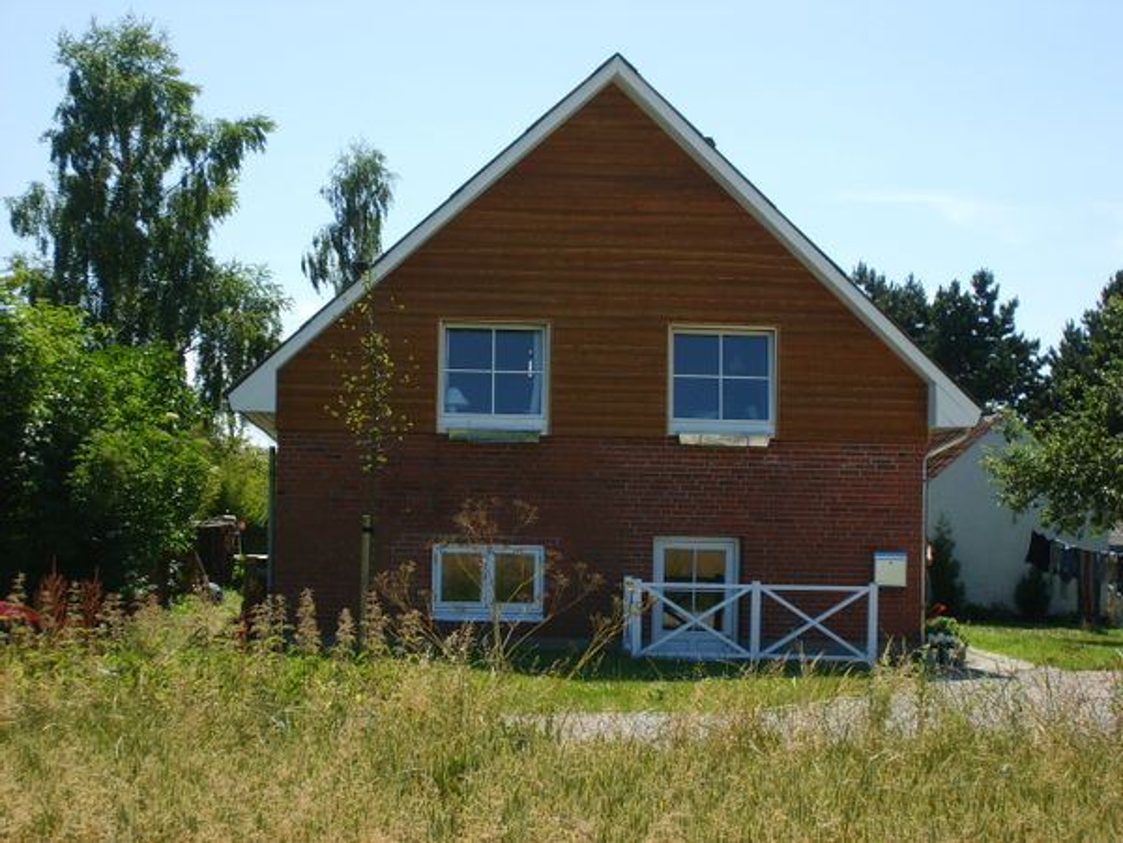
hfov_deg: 27.0
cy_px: 422
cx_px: 562
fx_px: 2336
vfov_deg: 20.4
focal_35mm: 72
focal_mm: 12
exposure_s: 1/500
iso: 50
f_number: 3.9
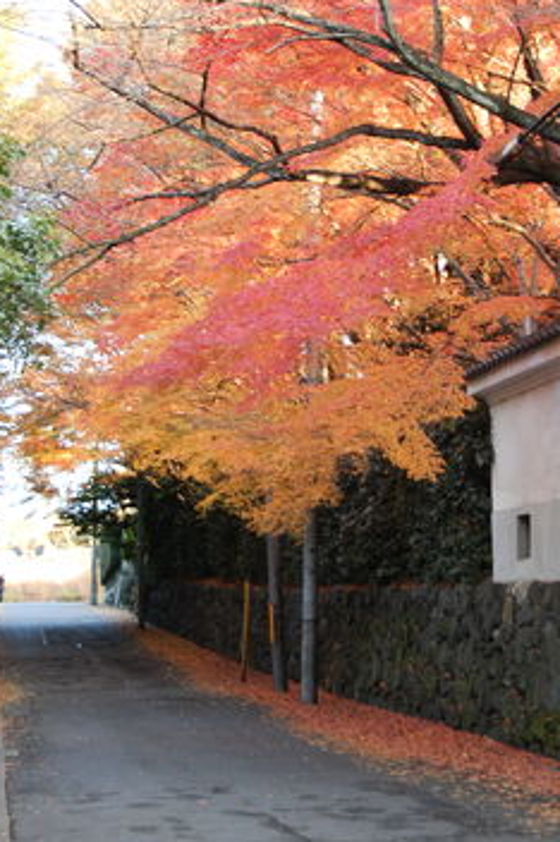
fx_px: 2197
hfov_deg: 14.5
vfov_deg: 21.7
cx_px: 348
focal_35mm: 94
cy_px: 354
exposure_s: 1/40
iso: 400
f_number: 5.3
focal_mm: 46
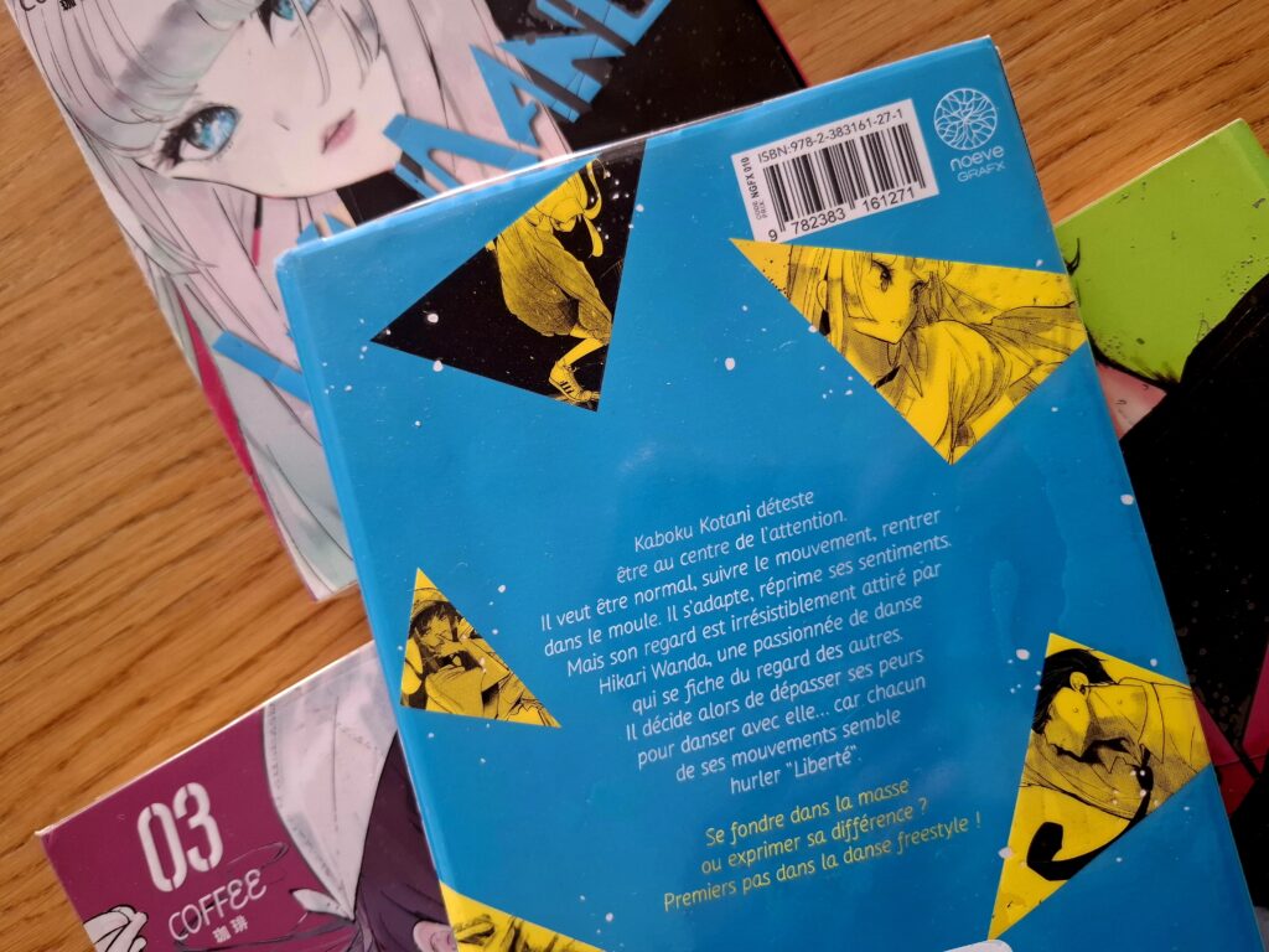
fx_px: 843
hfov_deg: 73.9
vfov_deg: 58.9
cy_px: 476
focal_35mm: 23
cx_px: 634
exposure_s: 1/50
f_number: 1.8
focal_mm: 5.54
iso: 250
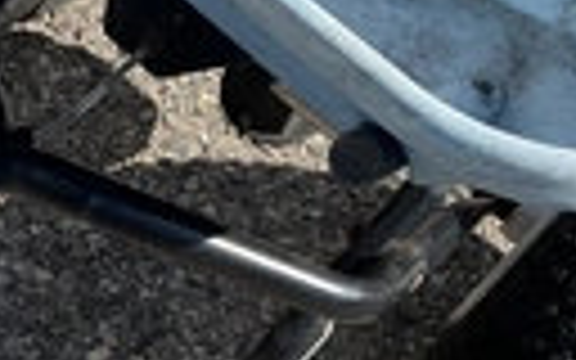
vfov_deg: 13.6
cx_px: 54
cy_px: 220
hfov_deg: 21.2
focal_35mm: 96
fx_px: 1507
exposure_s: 1/1279
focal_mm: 3
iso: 25
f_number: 1.8
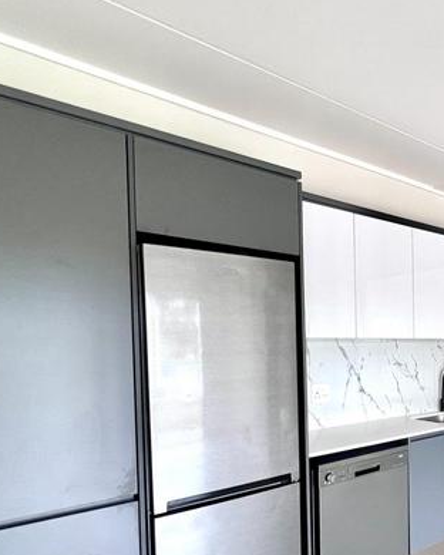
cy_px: 354
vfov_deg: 64.8
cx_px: 481
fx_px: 427
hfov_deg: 43.4
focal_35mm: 26
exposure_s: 1/99
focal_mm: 1.57
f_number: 1.8
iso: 200
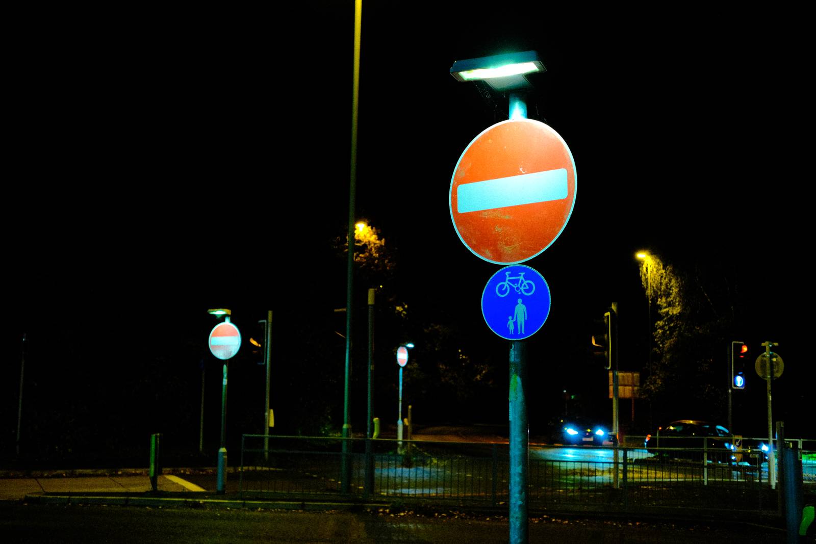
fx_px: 929
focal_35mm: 41
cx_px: 408
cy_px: 272
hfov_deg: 47.4
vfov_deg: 32.6
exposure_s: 1/28
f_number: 2.8
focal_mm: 27
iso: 6400
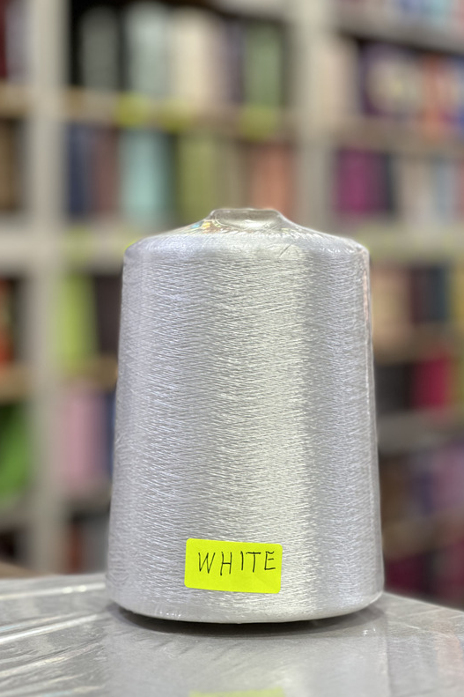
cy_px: 349
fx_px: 1567
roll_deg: -1.3
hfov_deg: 16.8
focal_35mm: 81
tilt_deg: -3.3
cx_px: 225
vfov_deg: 25.1
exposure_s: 1/33
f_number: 2.8
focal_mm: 9
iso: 125
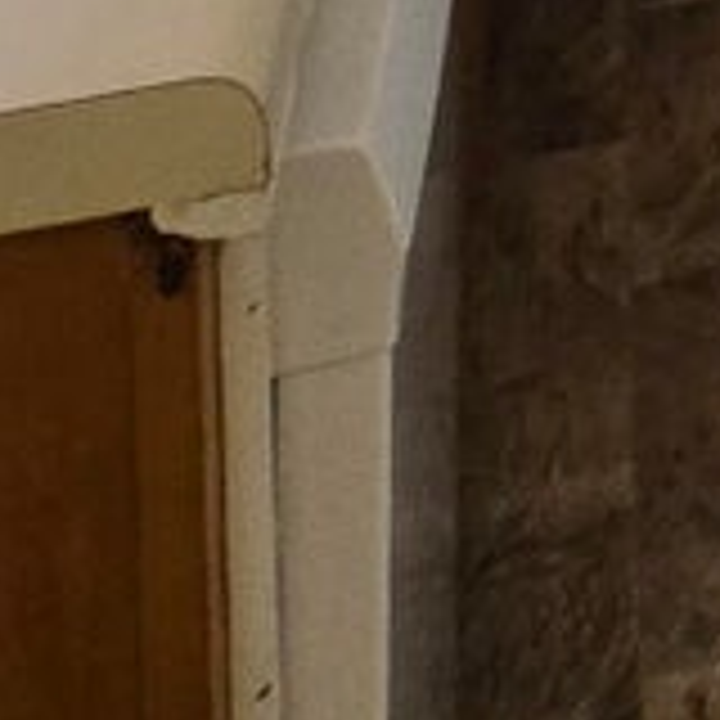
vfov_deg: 11.4
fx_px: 2306
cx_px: 1406
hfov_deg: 14.8
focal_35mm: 98
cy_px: -1386
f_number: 2.2
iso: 320
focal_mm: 2.2
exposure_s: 1/60
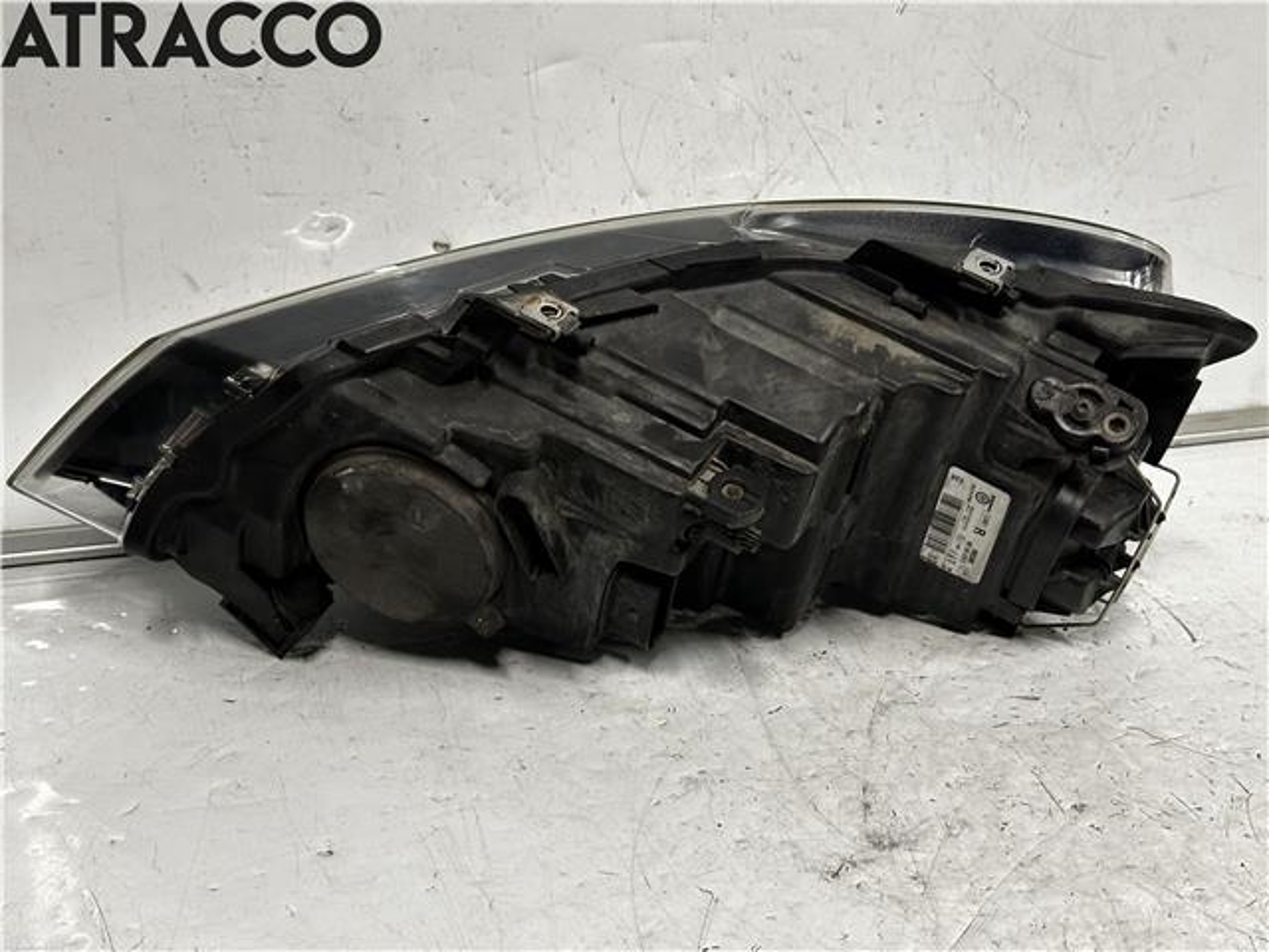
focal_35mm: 48
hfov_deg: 39.7
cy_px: 476
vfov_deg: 30.3
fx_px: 1760
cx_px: 634
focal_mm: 6.86
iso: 125
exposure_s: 1/50
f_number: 1.78
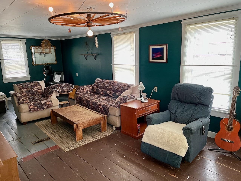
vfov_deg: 53.1
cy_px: 90
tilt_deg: -10.7
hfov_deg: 67.3
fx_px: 181
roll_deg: +1.0
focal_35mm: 26
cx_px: 120
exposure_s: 1/60
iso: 320
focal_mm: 4.2
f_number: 1.6
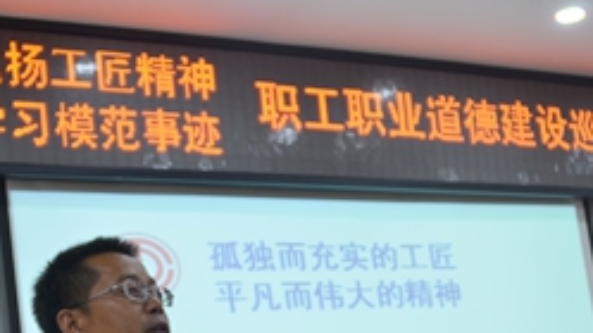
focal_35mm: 88
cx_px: 176
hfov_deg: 24.0
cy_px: 334
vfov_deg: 13.5
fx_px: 1384
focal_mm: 28
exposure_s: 1/15
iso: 100
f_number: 3.5
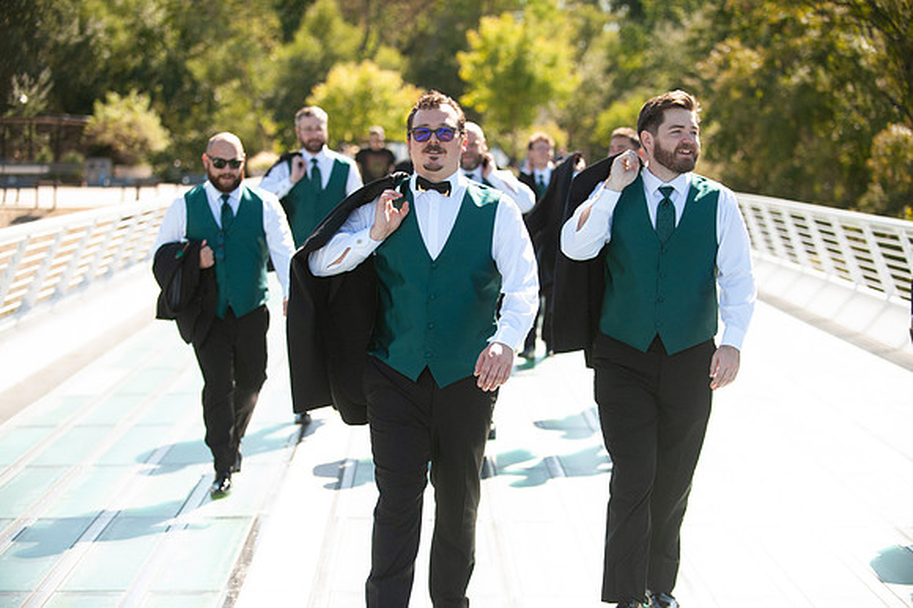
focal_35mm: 80
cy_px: 304
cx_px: 456
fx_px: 2028
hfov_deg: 25.4
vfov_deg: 17.0
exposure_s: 1/8000
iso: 2000
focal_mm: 80
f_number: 2.8
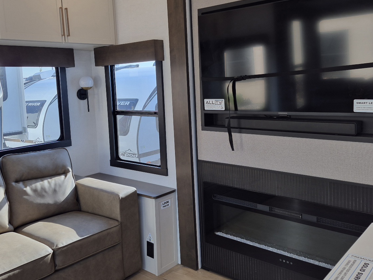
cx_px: 181
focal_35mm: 33
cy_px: 119
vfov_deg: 42.8
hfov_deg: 55.3
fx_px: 356
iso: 32
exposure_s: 1/54.1
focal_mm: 5.4
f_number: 1.8
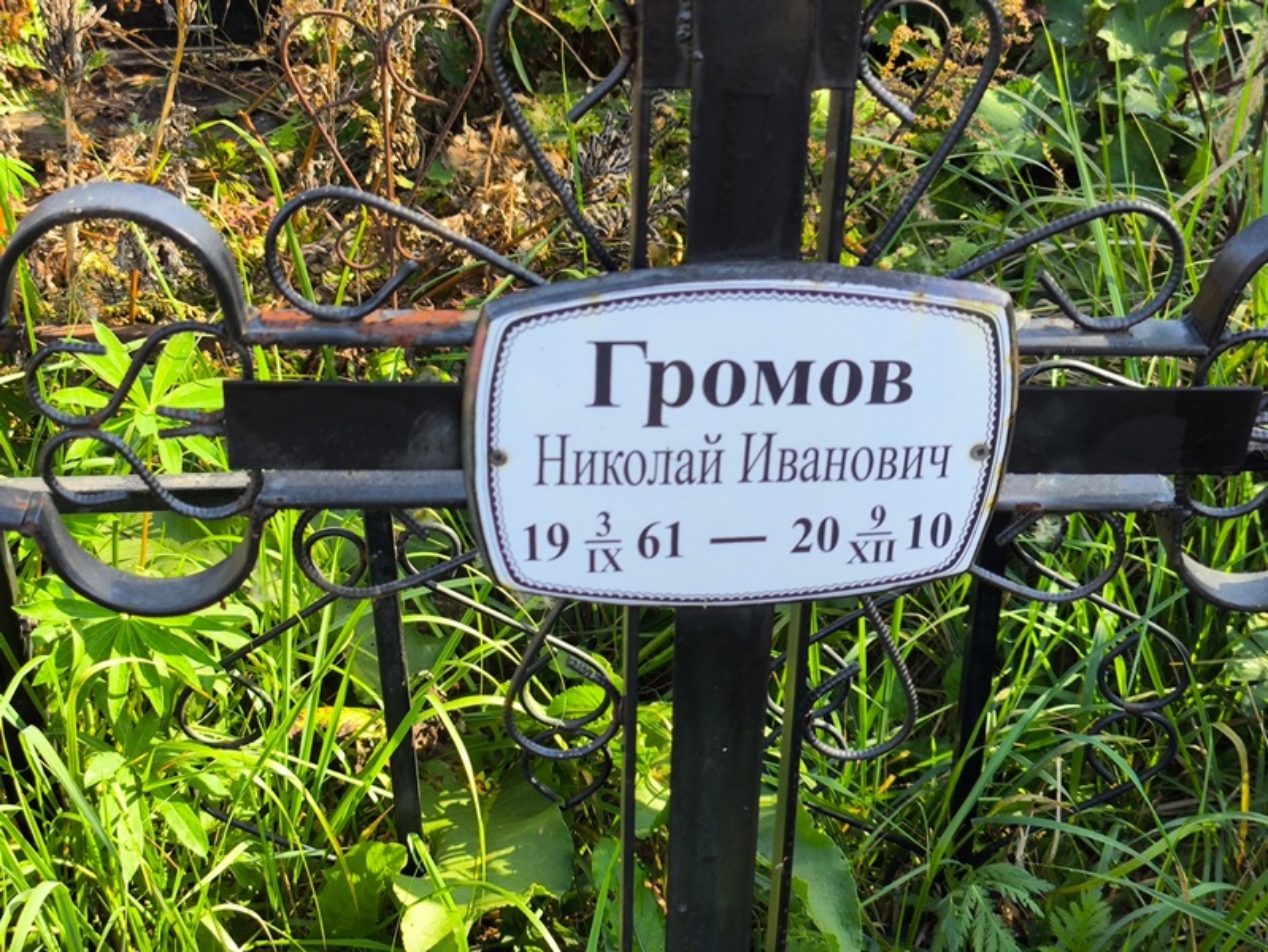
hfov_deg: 38.2
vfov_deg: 29.1
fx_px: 1832
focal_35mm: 50
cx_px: 634
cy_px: 476
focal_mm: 4.71
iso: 50
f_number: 1.7
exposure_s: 1/259
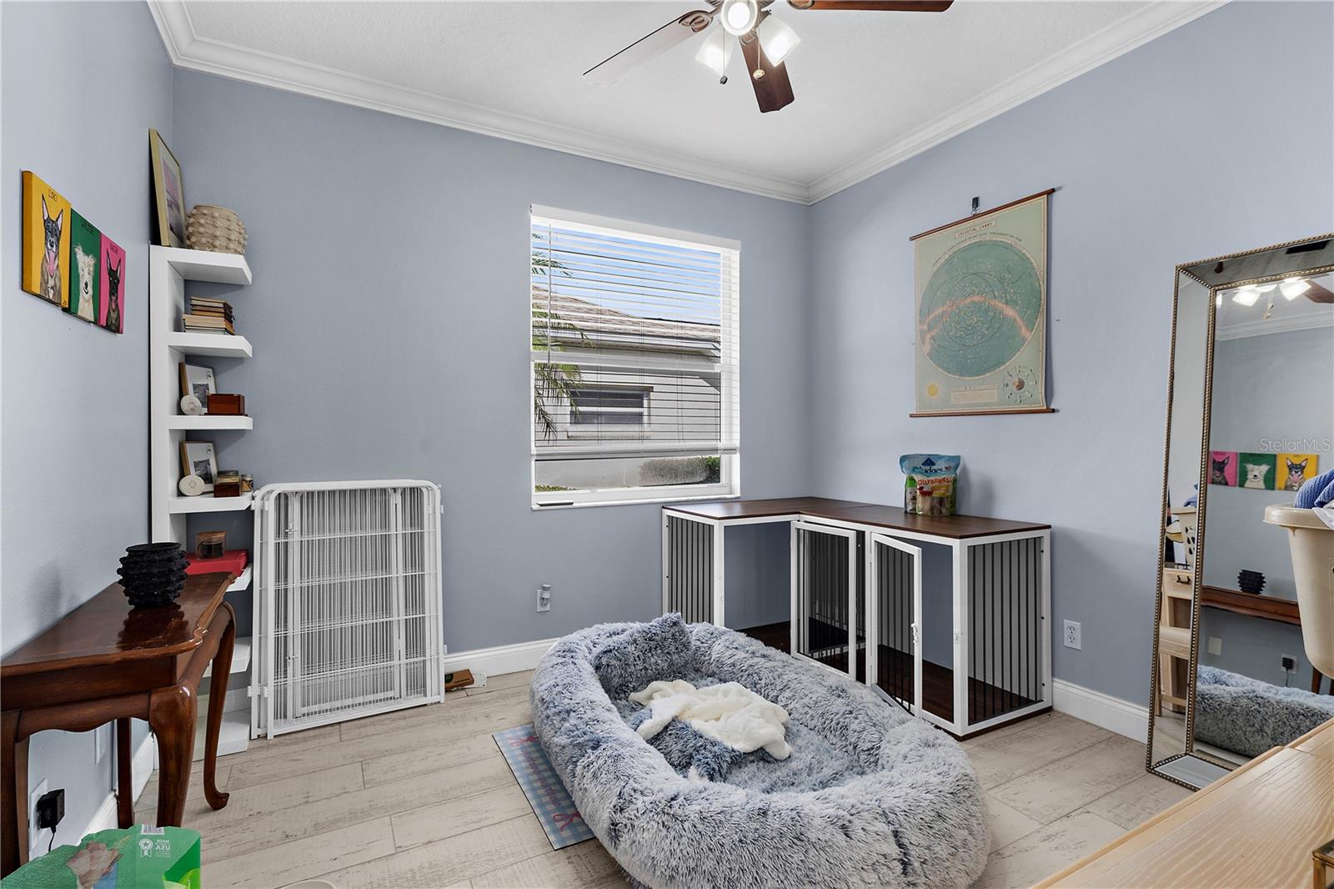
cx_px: 667
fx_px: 593
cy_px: 444
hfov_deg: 96.7
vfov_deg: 73.7
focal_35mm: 16
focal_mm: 16
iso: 400
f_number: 8
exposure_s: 1/13
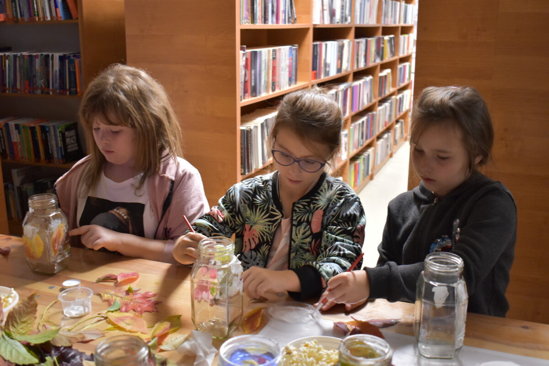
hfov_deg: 49.6
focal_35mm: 39
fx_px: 595
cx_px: 274
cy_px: 183
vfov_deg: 34.2
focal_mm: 26
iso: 1600
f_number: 4
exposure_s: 1/30
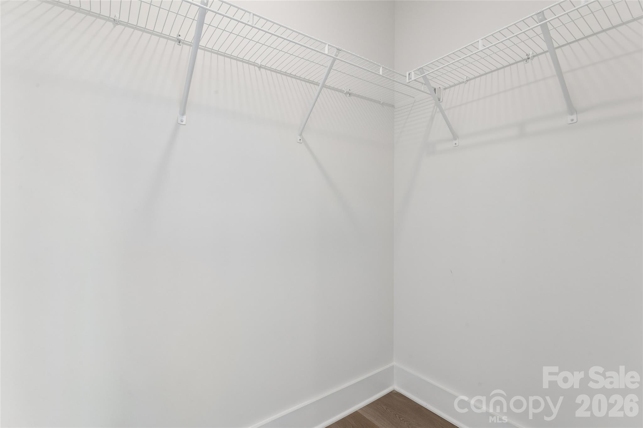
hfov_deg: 94.3
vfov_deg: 71.4
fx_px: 298
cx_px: 322
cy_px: 214
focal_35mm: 17
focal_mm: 16.7
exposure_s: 1/6
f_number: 13
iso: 200
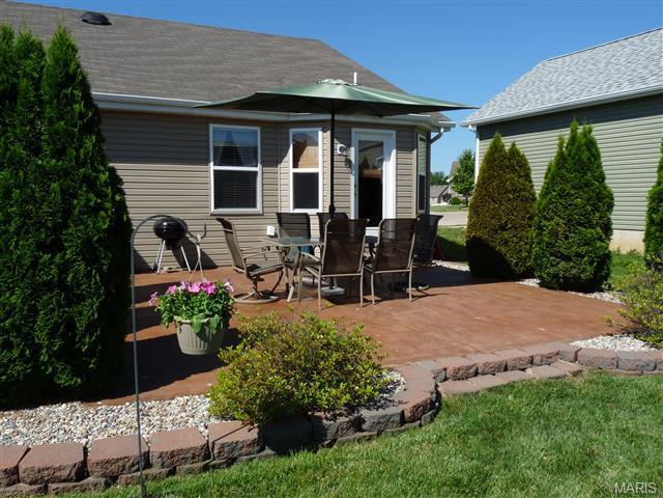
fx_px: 555
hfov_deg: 61.7
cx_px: 332
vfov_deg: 48.2
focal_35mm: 29
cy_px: 249
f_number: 6.3
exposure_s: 1/400
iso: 100
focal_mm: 5.1
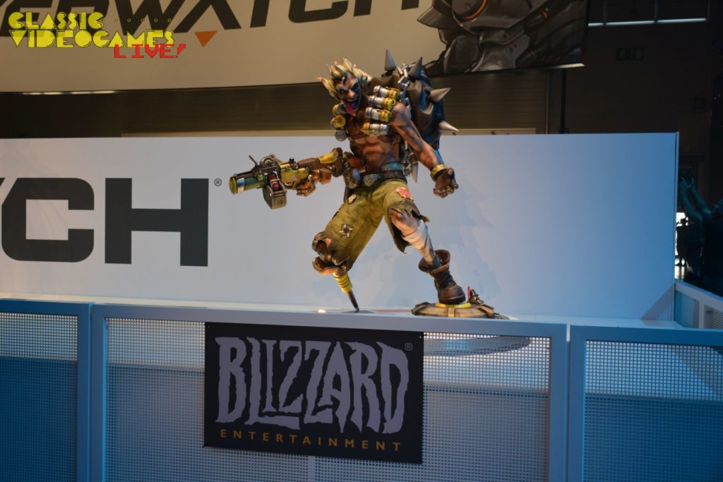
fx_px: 783
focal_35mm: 39
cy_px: 241
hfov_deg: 49.5
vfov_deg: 34.2
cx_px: 362
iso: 400
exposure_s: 1/60
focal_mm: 26
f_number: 4
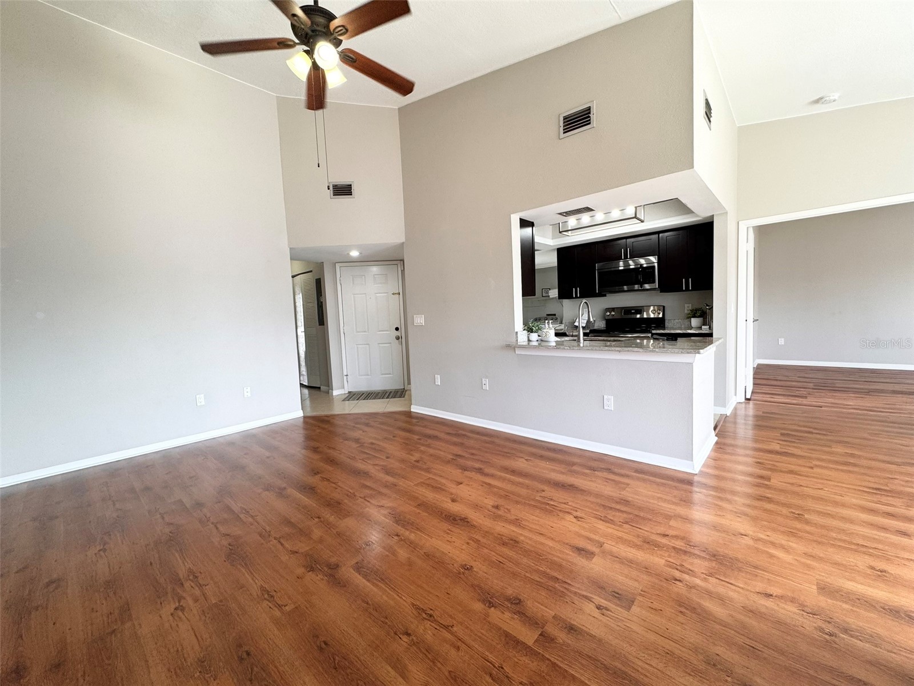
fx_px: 370
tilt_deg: -4.6
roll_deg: +2.8
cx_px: 457
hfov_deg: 102.1
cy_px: 343
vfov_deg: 85.7
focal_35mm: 14
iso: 100
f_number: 2.2
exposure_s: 1/120
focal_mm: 2.22
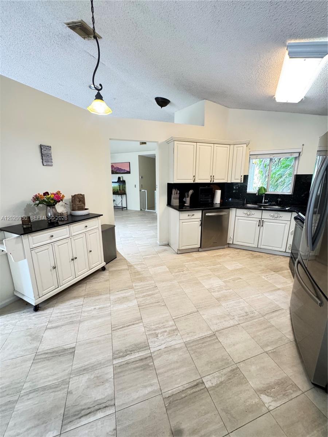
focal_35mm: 14
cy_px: 218
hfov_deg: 85.7
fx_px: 177
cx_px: 164
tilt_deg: -13.1
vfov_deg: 102.1
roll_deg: +0.4
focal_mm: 2.22
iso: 500
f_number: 2.2
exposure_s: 1/60
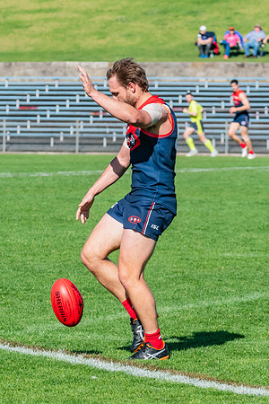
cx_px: 106
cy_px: 179
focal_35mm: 390
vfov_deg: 5.3
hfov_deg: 3.5
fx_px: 4368
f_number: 9
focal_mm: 190
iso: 800
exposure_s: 1/1600
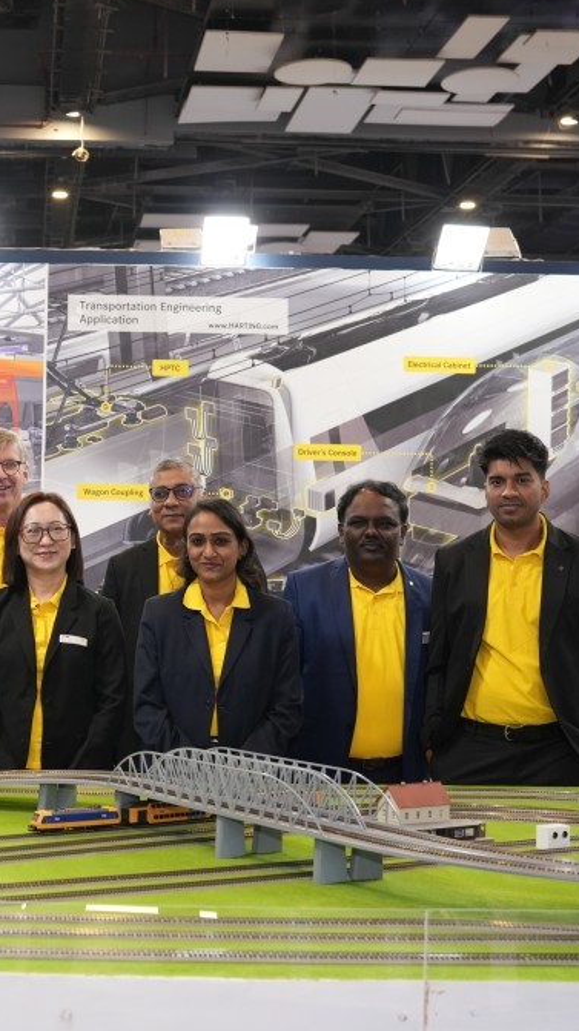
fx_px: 1530
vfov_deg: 37.2
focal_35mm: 56
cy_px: 514
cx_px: -52
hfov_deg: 20.5
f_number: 4
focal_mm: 35
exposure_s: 1/200
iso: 1000
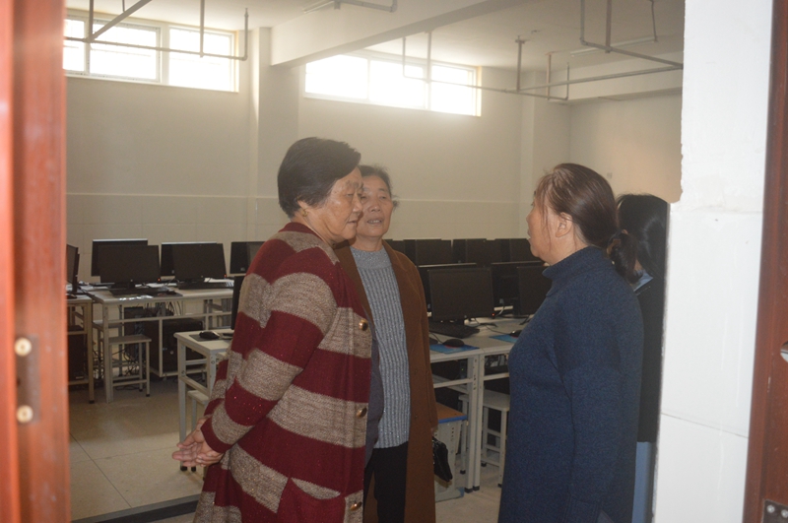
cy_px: 262
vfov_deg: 36.8
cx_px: 394
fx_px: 787
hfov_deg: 53.2
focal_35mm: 36
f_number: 4
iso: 1600
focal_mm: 24
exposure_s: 1/60
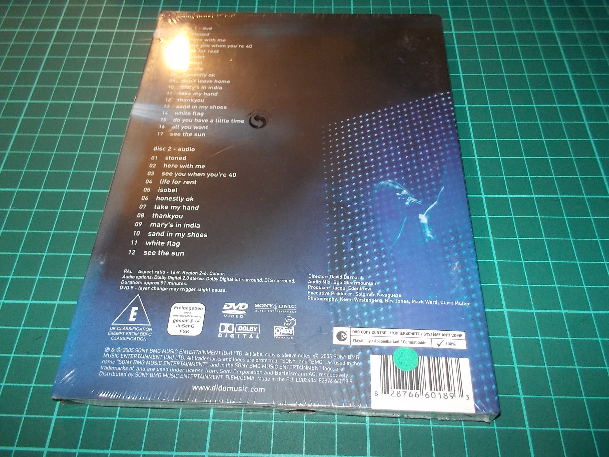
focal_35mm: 29
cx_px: 304
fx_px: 510
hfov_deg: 61.7
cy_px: 228
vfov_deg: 48.2
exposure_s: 1/30
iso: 200
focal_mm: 4.1
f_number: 3.3
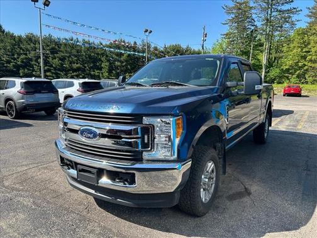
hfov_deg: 67.3
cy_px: 119
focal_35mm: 26
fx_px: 238
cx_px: 158
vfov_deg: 53.1
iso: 50
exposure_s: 1/1779
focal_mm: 5.7
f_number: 1.5
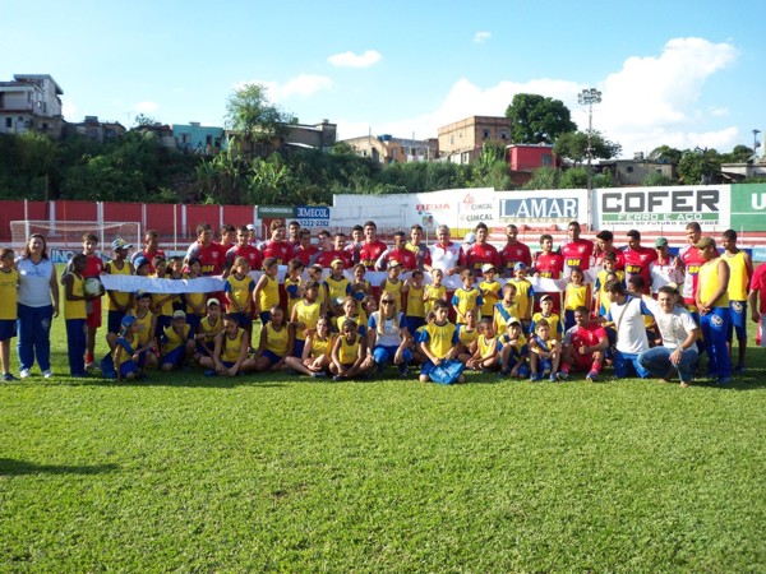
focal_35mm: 34
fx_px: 752
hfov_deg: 54.0
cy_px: 287
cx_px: 383
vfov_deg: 41.8
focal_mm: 5.7
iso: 80
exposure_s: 1/400
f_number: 2.9
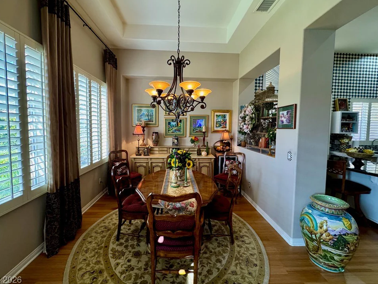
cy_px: 137
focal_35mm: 15
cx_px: 184
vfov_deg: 81.7
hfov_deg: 98.2
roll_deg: -1.3
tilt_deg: -4.2
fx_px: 164
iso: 250
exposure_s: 1/120
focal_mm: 2.22
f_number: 2.2
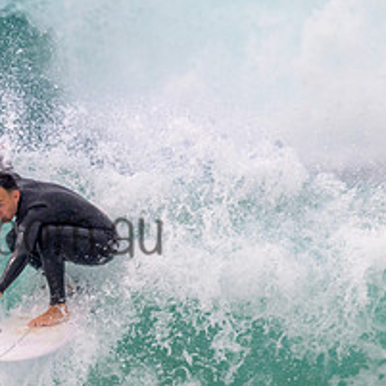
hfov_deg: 0.9
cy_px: 210
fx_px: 24740
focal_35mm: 1961
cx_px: -40
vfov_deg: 0.9
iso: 1250
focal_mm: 800
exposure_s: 1/2000
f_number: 11
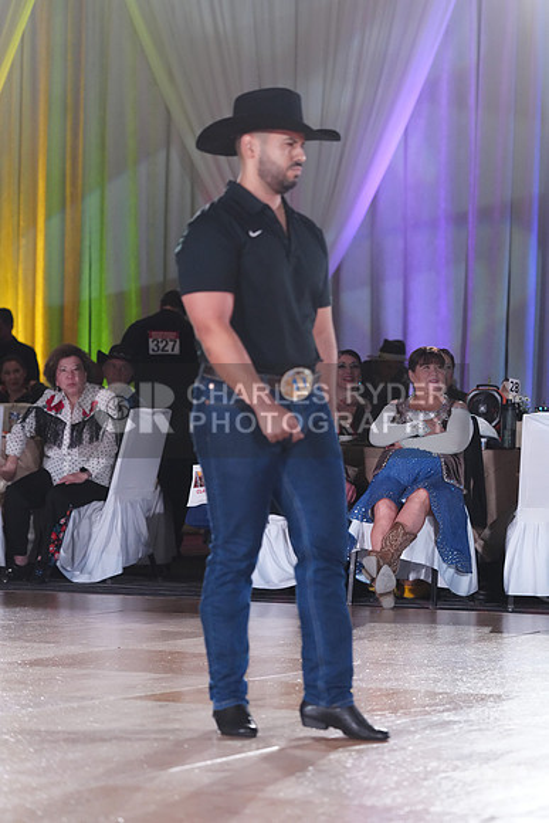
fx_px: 2926
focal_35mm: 128
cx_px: 274
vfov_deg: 16.0
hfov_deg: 10.7
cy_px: 412
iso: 3200
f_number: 4
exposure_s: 1/400
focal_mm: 128
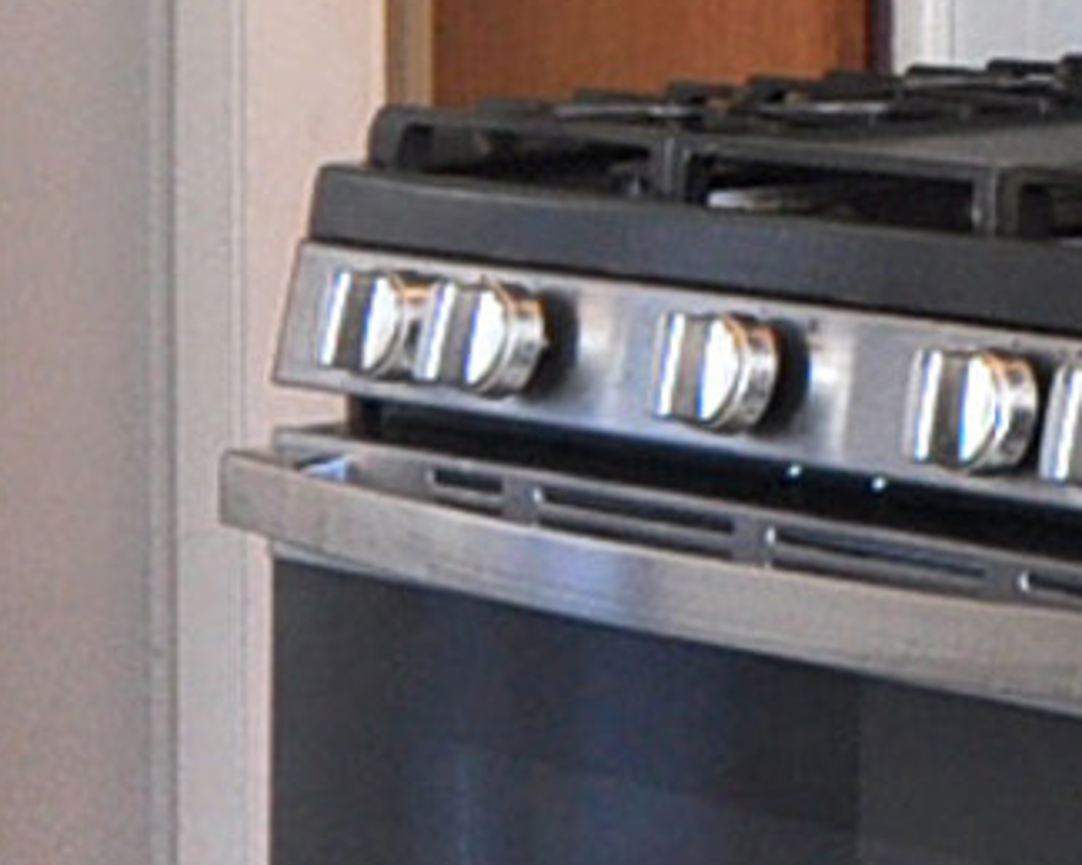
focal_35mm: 126
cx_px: 2070
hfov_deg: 13.4
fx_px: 4034
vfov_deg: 11.9
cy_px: -304
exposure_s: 1/50
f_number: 5
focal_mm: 10
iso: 320
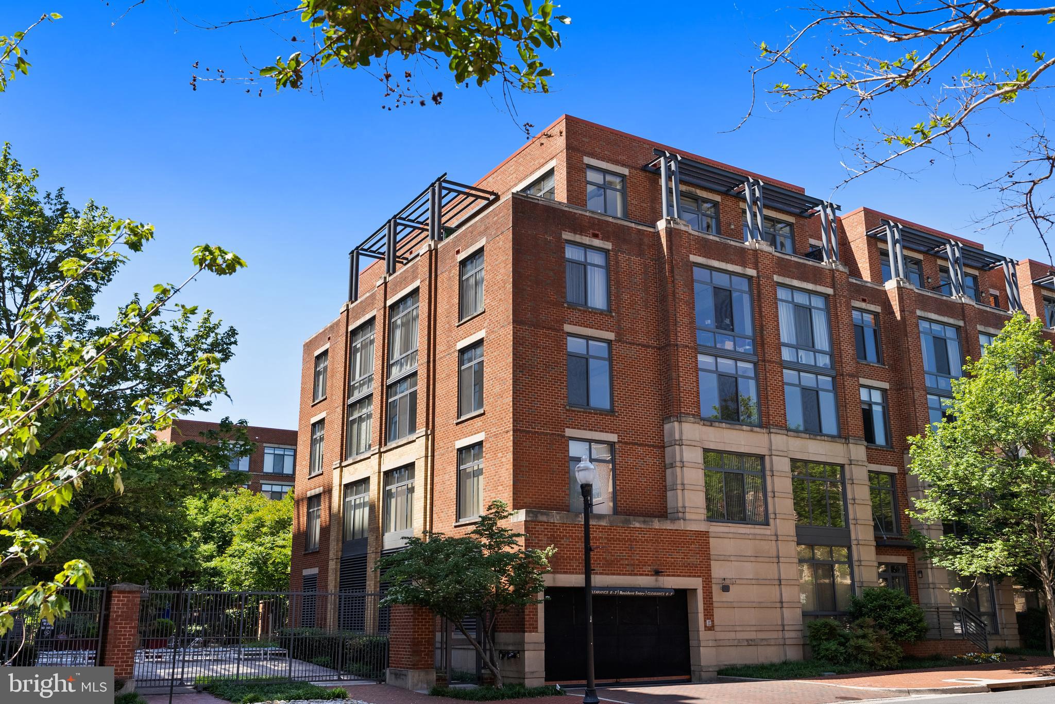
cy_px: 352
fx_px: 923
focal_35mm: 32
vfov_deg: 41.7
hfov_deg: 59.5
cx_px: 528
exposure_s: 1/500
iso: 320
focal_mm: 31.5
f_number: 7.1
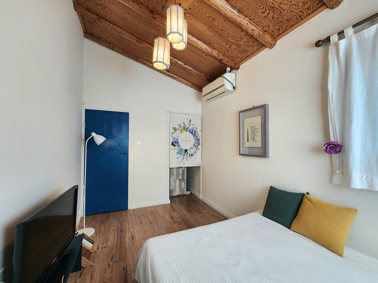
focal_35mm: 13
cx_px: 189
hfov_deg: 106.2
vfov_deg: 89.9
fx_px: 142
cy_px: 142
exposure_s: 1/60.2
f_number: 2.2
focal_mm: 2.2
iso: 64
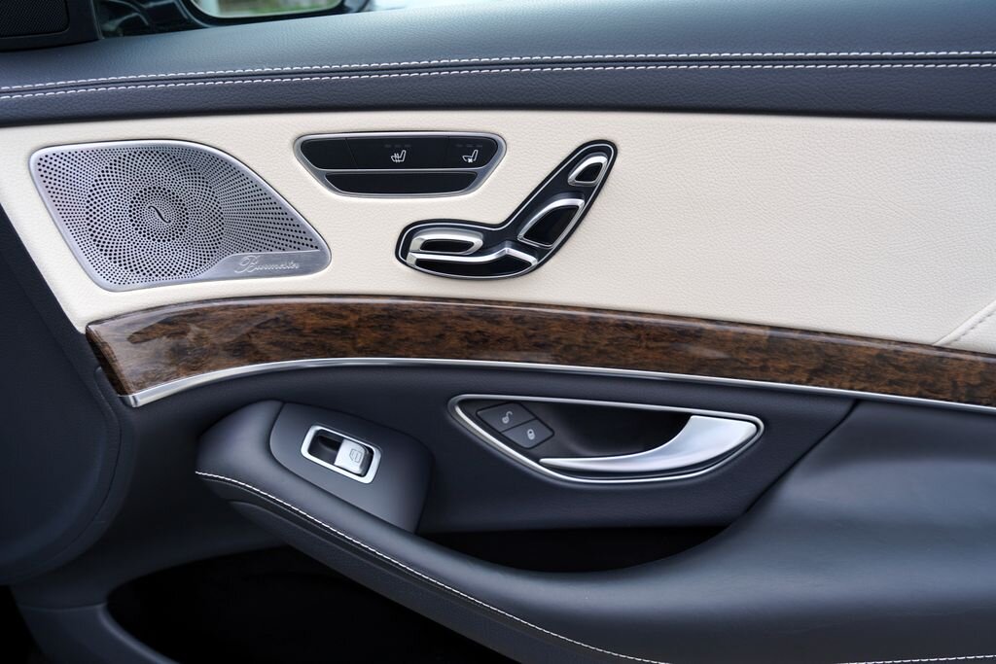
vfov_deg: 53.1
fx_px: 664
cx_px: 498
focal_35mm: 24
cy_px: 332
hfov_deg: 73.7
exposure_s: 1/100
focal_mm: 24
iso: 100
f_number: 5
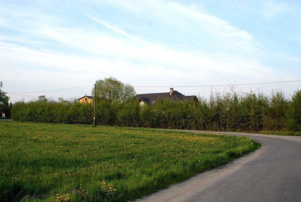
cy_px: 101
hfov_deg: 49.5
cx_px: 150
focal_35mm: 39
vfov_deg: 34.3
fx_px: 327
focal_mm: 26
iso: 100
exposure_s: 1/80
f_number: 7.1
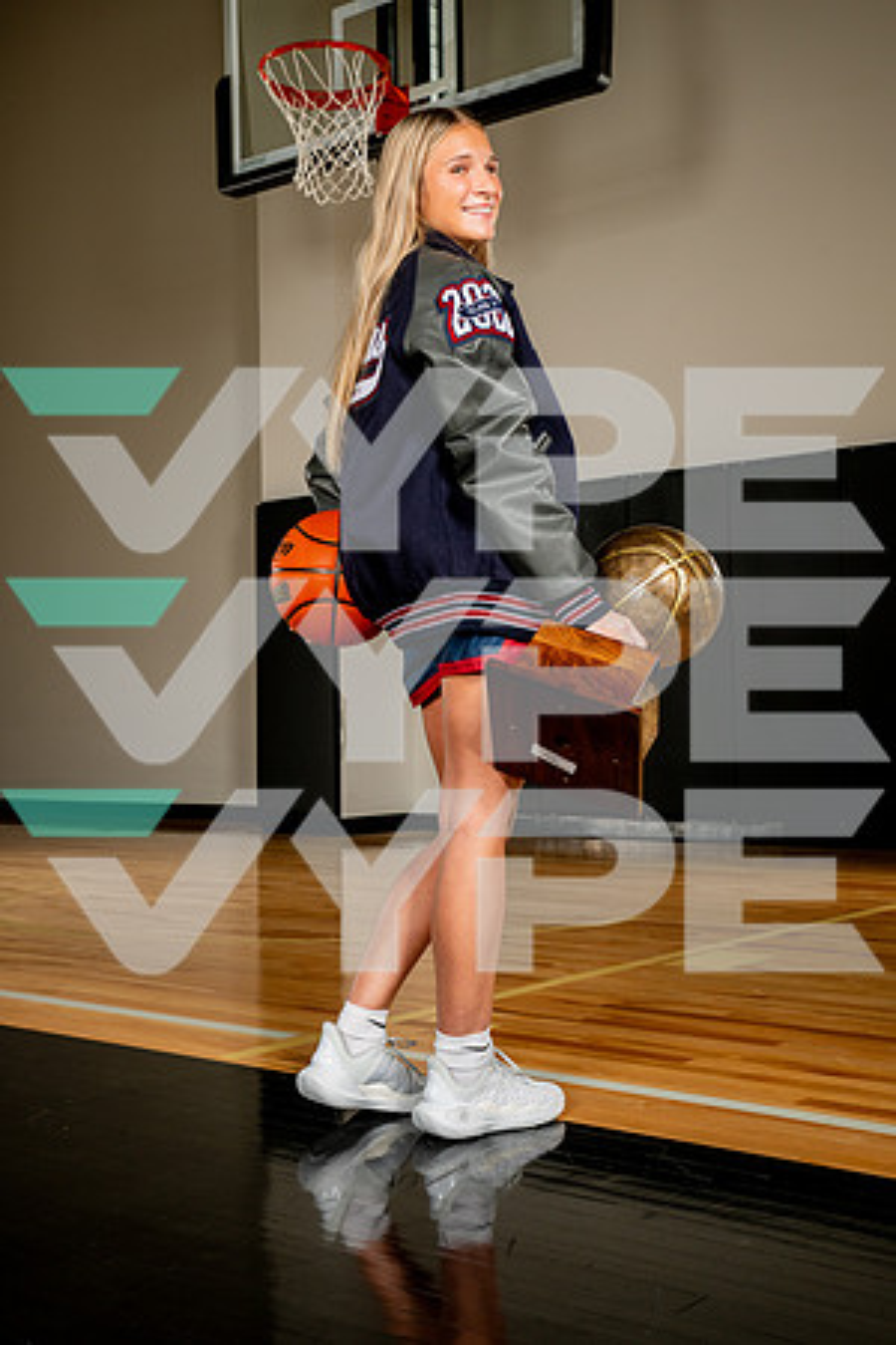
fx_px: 1717
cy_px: 672
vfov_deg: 42.7
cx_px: 448
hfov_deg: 29.2
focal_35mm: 46
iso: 250
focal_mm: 46
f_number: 8
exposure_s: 1/500
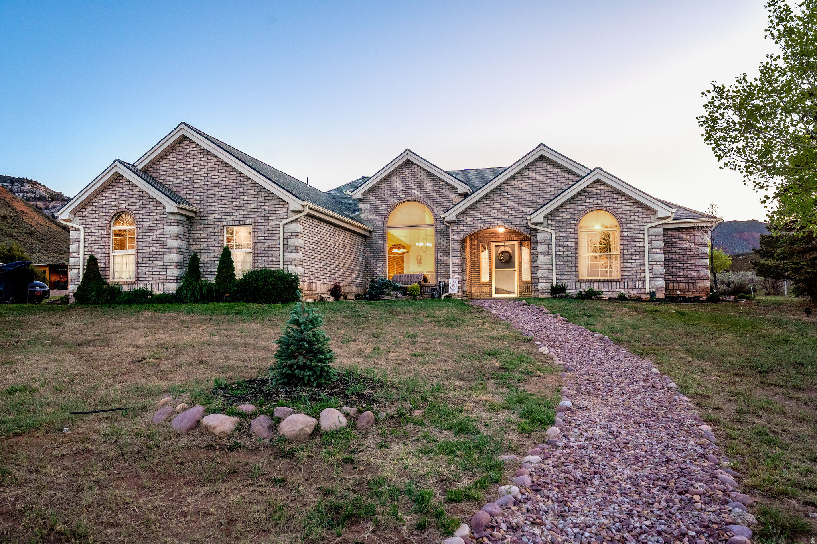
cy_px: 272
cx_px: 408
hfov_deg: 73.7
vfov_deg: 53.1
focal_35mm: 24
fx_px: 545
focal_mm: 24
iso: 800
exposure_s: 1/25
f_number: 6.3
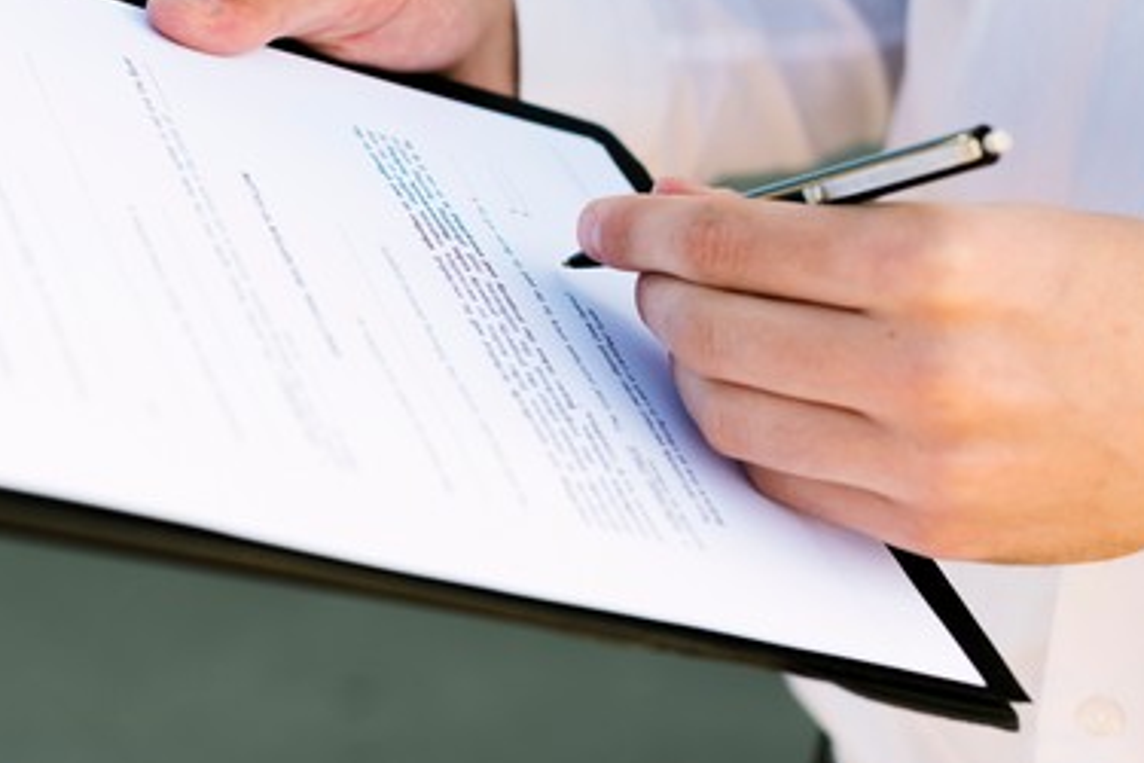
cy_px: 198
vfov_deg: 17.0
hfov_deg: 25.0
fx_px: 2542
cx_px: 247
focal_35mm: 80
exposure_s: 1/250
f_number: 3.5
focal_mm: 50
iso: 125
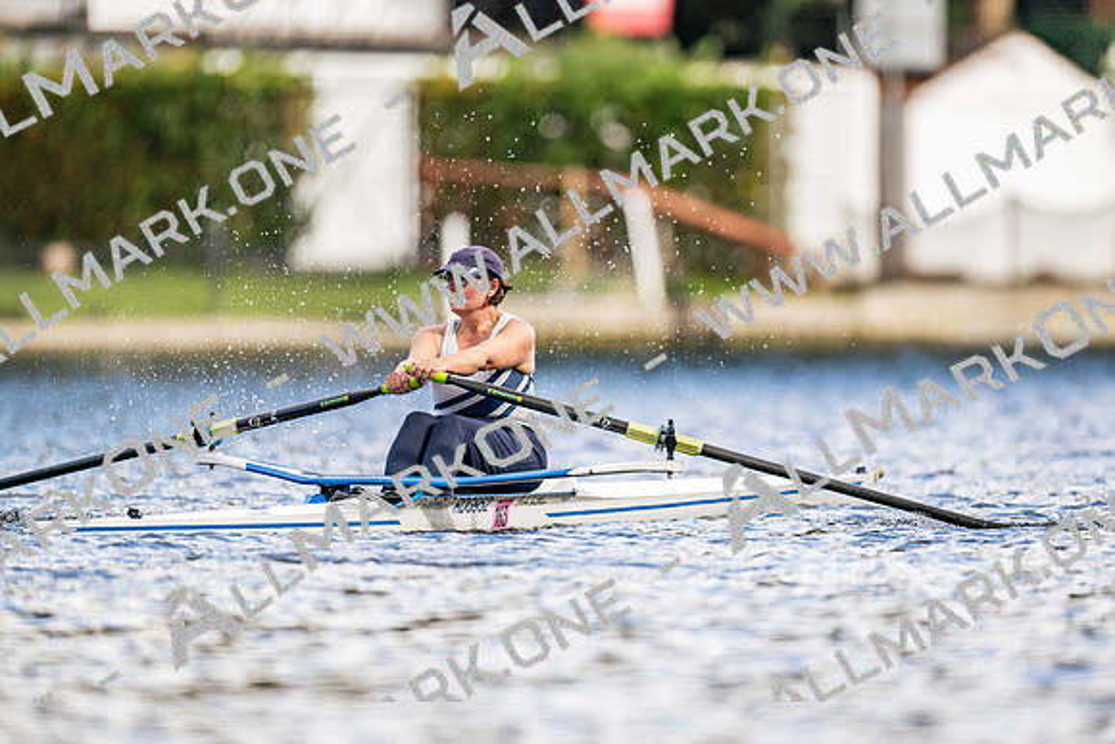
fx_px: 18596
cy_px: 372
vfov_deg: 2.3
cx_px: 558
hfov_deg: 3.4
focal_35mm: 600
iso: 500
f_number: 4
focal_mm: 600
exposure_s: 1/2500
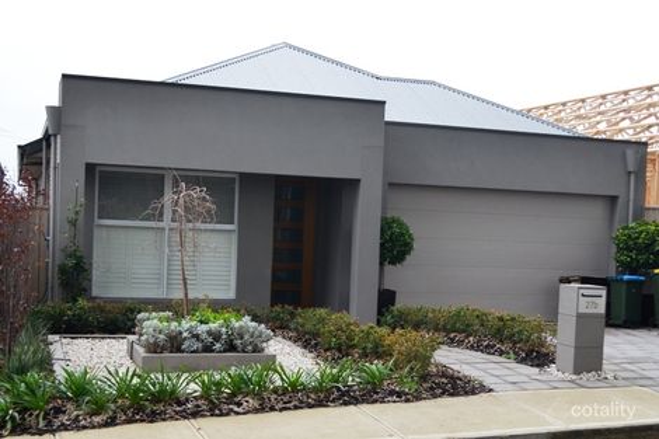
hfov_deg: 43.6
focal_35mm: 45
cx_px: 330
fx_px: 823
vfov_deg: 29.8
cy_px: 220
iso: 400
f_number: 5
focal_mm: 30
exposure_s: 1/100
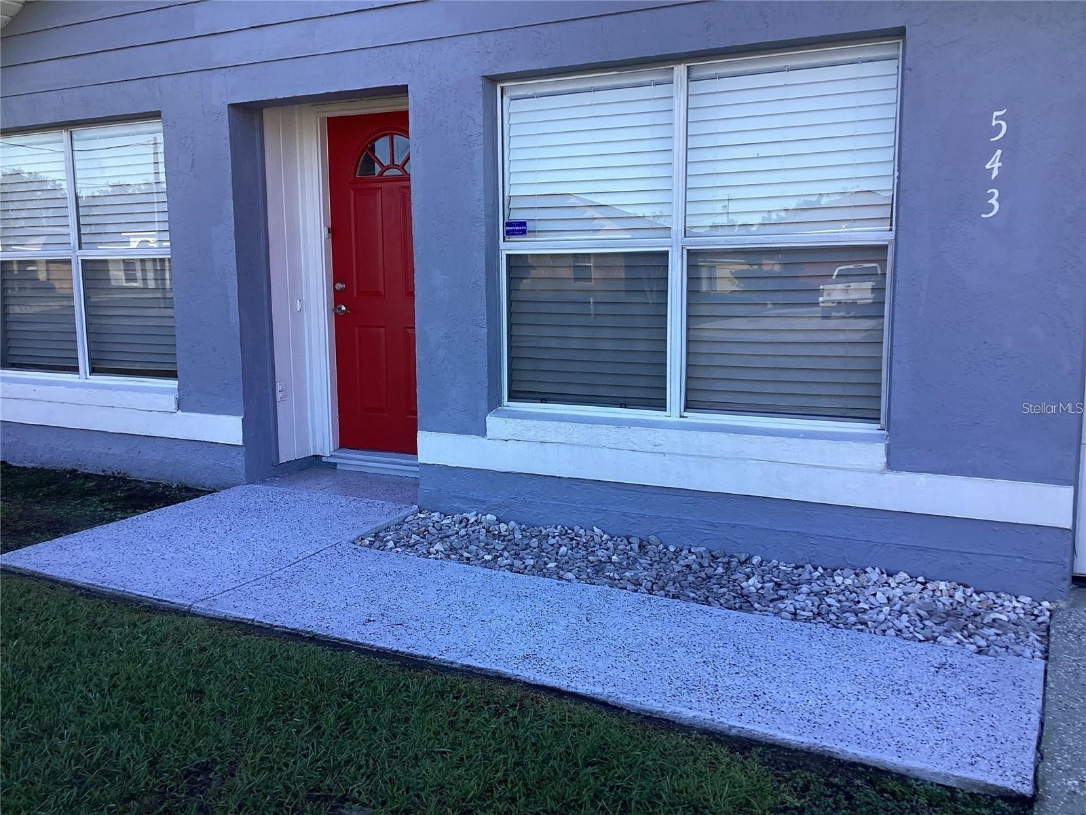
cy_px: 408
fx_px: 973
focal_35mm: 31
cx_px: 543
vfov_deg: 45.4
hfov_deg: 58.4
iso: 25
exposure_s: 1/278
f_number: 2.4
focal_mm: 3.3
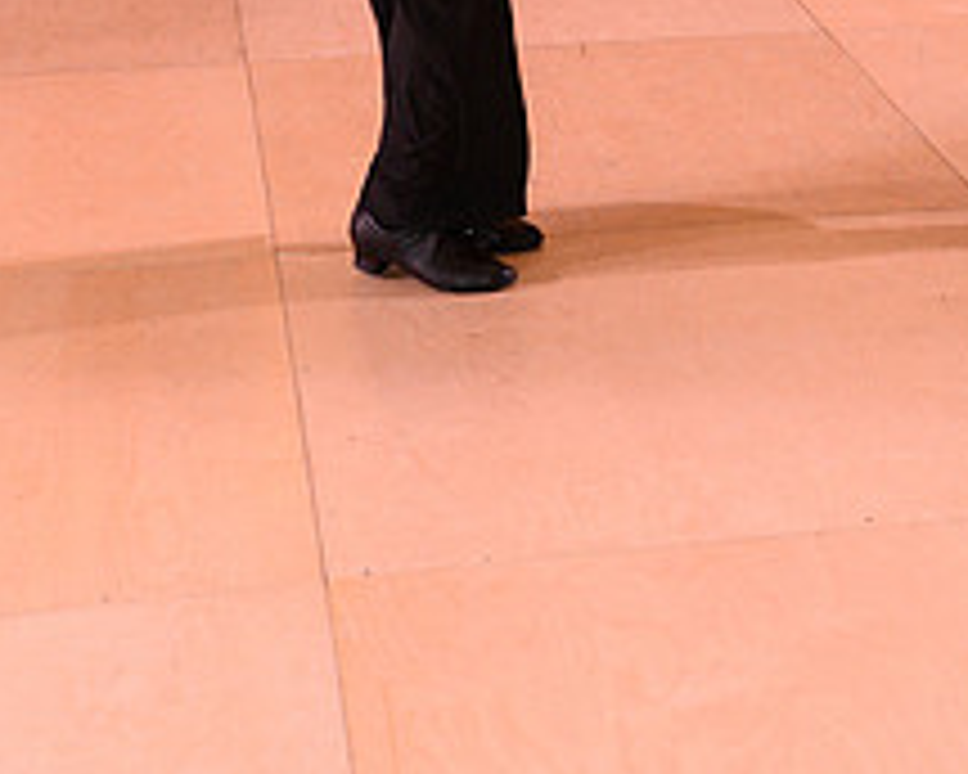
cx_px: 817
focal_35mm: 101
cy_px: -504
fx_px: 2894
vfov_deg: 14.0
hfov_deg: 18.8
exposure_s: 1/250
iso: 2500
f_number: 5
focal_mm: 40
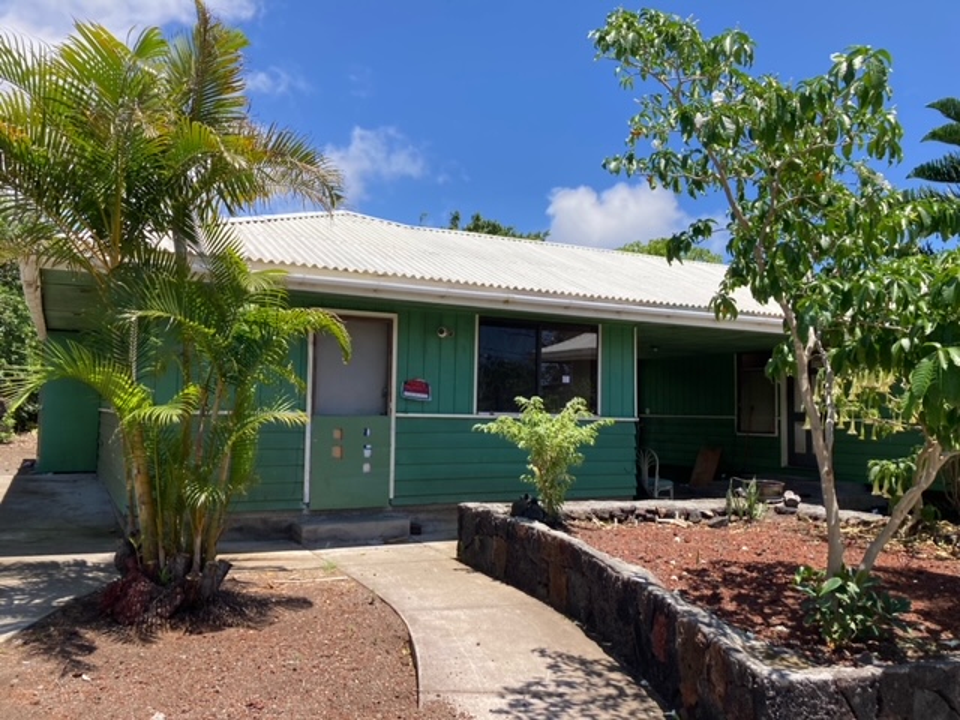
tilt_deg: +6.9
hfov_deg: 63.4
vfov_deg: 49.7
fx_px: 777
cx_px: 480
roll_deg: -1.6
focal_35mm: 28
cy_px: 360
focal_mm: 3.99
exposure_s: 1/1279
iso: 20
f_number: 1.8
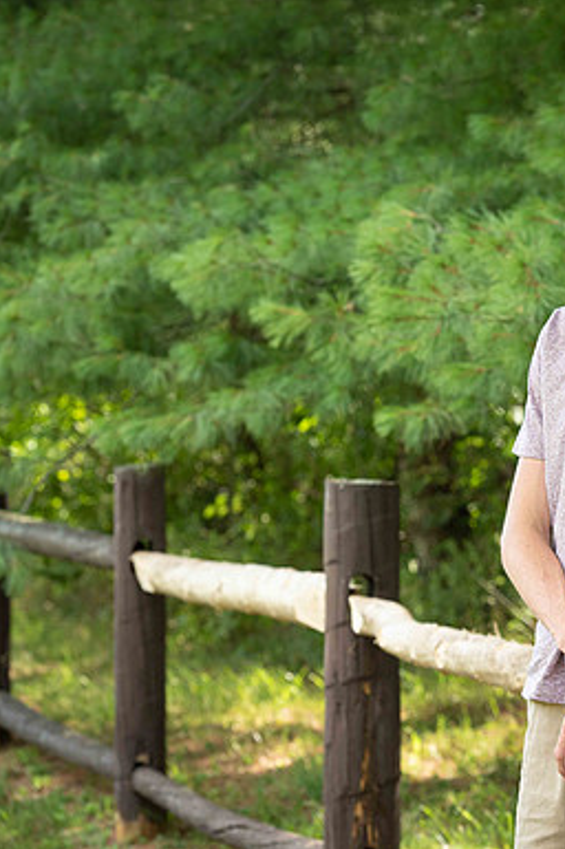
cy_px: 424
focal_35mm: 175
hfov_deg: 7.8
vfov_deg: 11.8
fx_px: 4127
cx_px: 616
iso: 500
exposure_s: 1/200
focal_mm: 116
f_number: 6.3
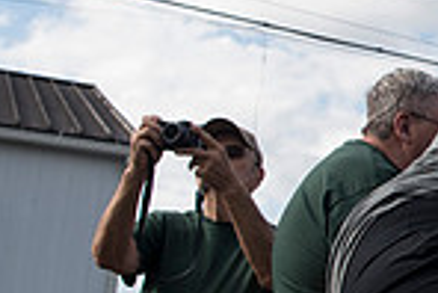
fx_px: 1145
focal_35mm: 94
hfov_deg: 18.7
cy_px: 132
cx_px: 687
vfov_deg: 14.6
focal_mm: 24
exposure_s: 1/1250
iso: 250
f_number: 4.5
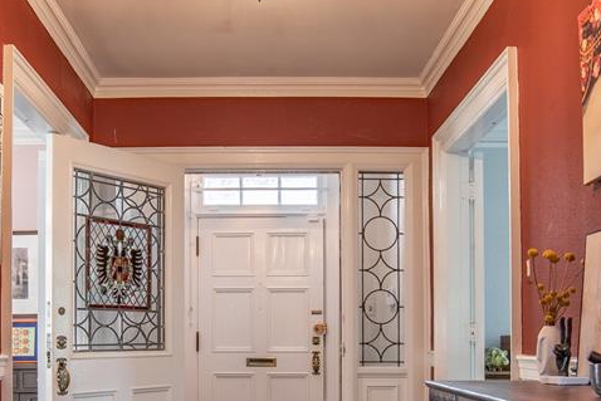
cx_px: 256
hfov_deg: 43.5
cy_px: 315
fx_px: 751
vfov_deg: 29.3
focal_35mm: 45
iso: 200
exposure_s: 1/10
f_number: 8
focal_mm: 21
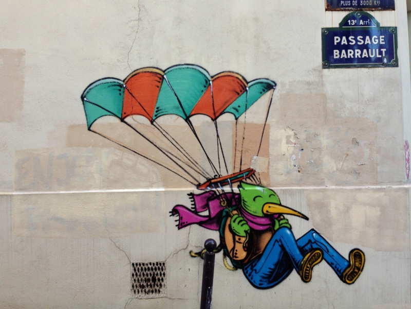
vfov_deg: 42.9
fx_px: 392
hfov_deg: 55.4
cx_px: 206
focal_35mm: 33
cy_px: 154
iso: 64
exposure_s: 1/60
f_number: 2.4
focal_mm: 4.13
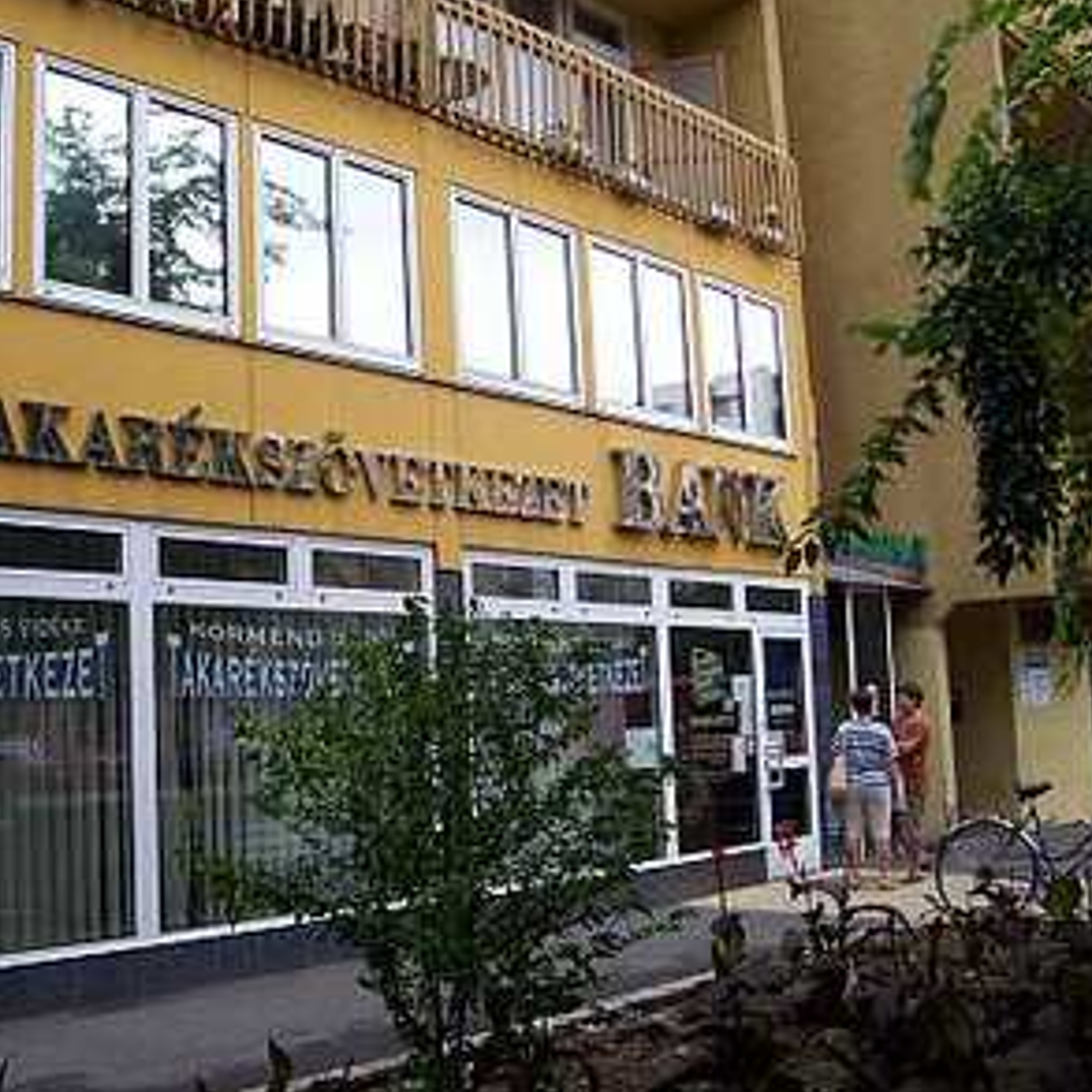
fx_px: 1463
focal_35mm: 41
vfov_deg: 40.9
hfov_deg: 40.5
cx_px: 384
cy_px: 544
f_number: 2.7
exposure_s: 1/250
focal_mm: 5.6
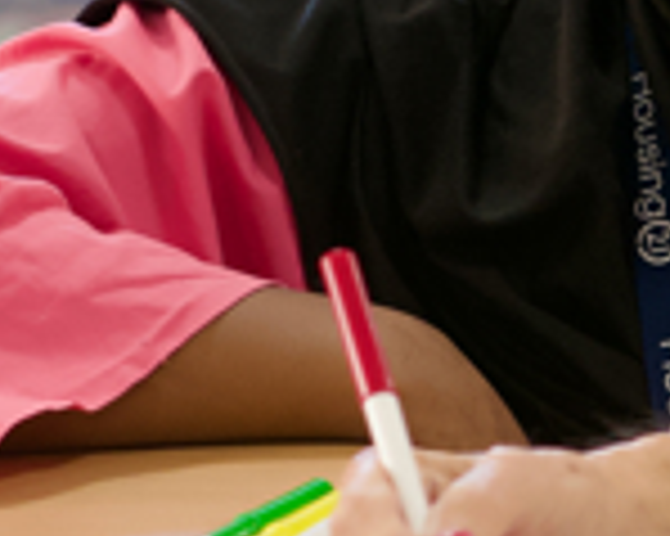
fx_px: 8164
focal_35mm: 412
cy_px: 153
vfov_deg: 3.8
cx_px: 1106
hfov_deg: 4.7
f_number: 4
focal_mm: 85
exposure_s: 1/100
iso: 1000
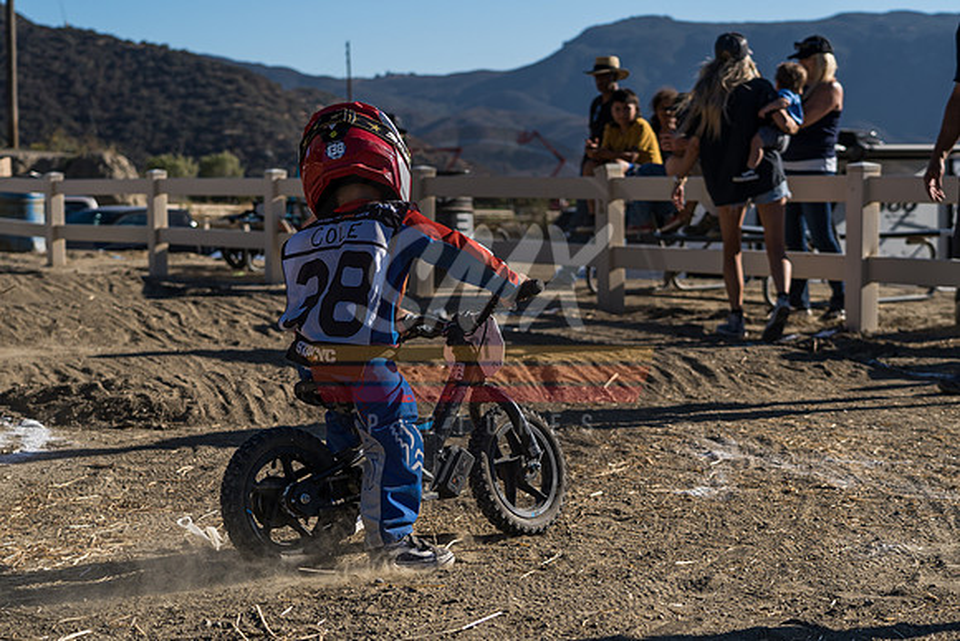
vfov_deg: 18.2
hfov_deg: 27.0
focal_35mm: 75
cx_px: 480
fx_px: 2000
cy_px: 320
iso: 125
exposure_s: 1/2000
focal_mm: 50
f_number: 4
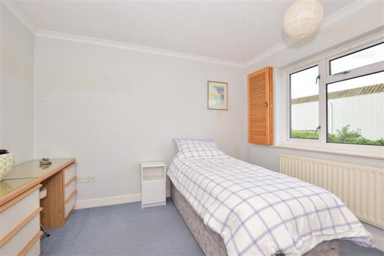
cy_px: 128
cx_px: 192
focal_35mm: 15
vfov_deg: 77.3
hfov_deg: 100.4
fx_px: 160
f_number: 10
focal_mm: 10
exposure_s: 1/200
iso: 400
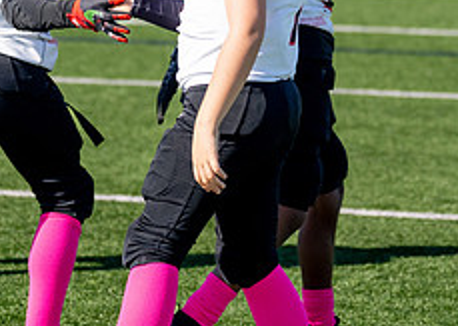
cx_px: 103
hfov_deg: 8.8
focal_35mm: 228
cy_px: 2
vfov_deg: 6.3
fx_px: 2962
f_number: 2.8
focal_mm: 70
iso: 320
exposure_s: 1/6400
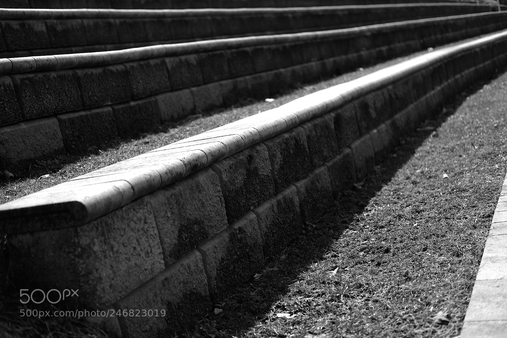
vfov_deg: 25.5
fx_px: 746
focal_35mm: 53
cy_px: 169
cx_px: 254
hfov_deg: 37.5
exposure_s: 1/2000
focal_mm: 35
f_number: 2
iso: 100
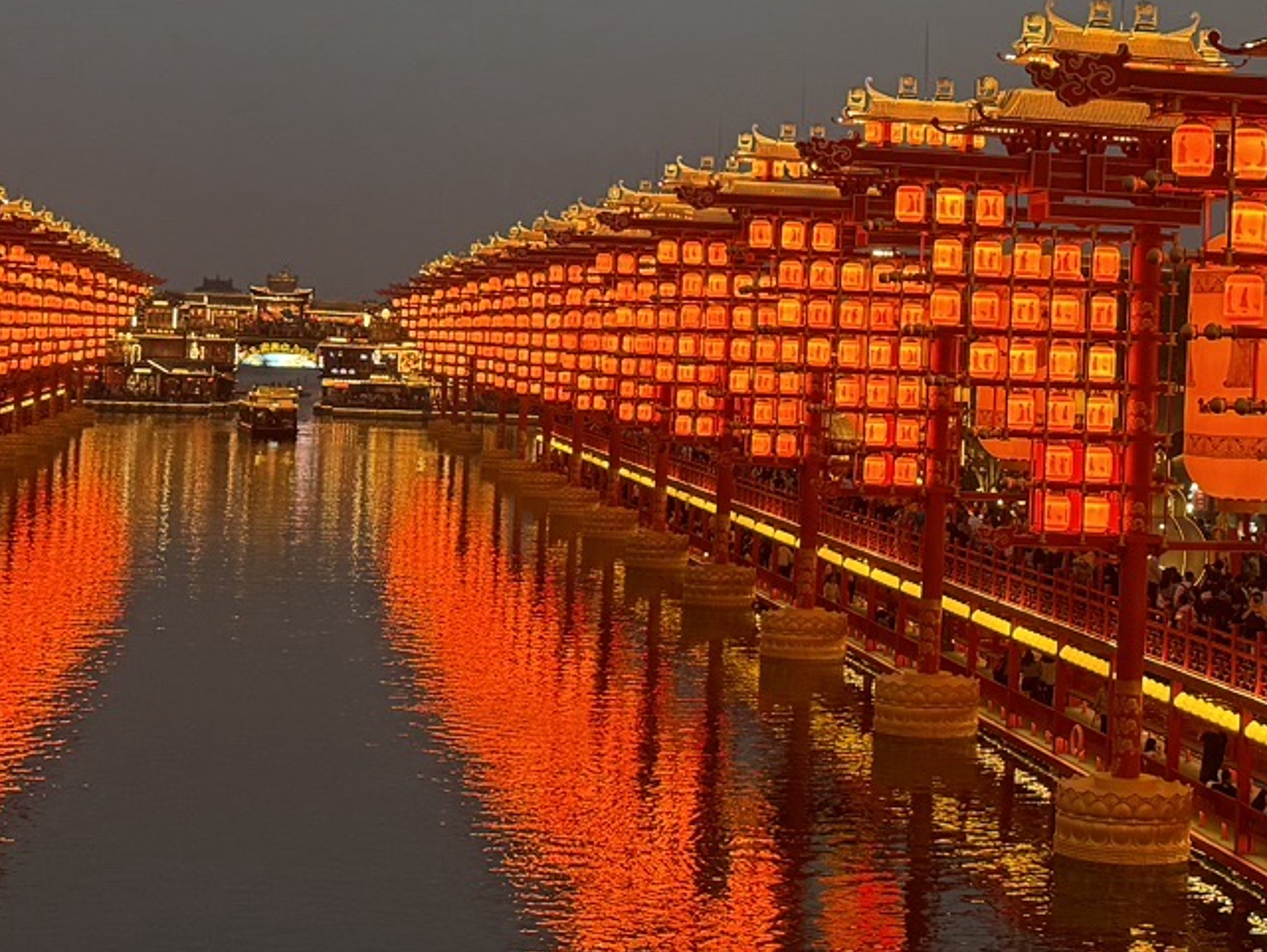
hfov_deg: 25.3
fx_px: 2747
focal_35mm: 75
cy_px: 321
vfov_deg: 19.6
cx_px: 1085
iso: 160
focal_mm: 6.76
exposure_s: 1/100
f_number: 1.78
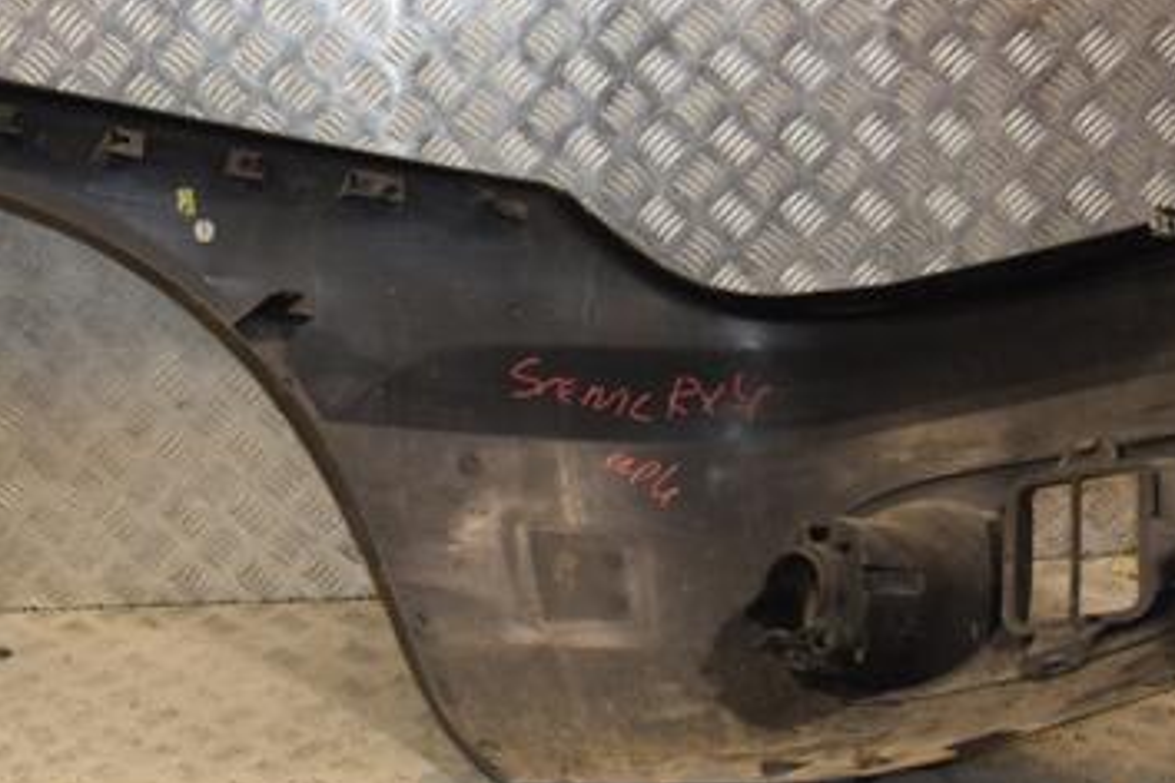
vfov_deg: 24.2
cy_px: 378
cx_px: 355
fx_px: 1828
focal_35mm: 56
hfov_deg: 35.2
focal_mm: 22
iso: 800
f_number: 5
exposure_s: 1/200
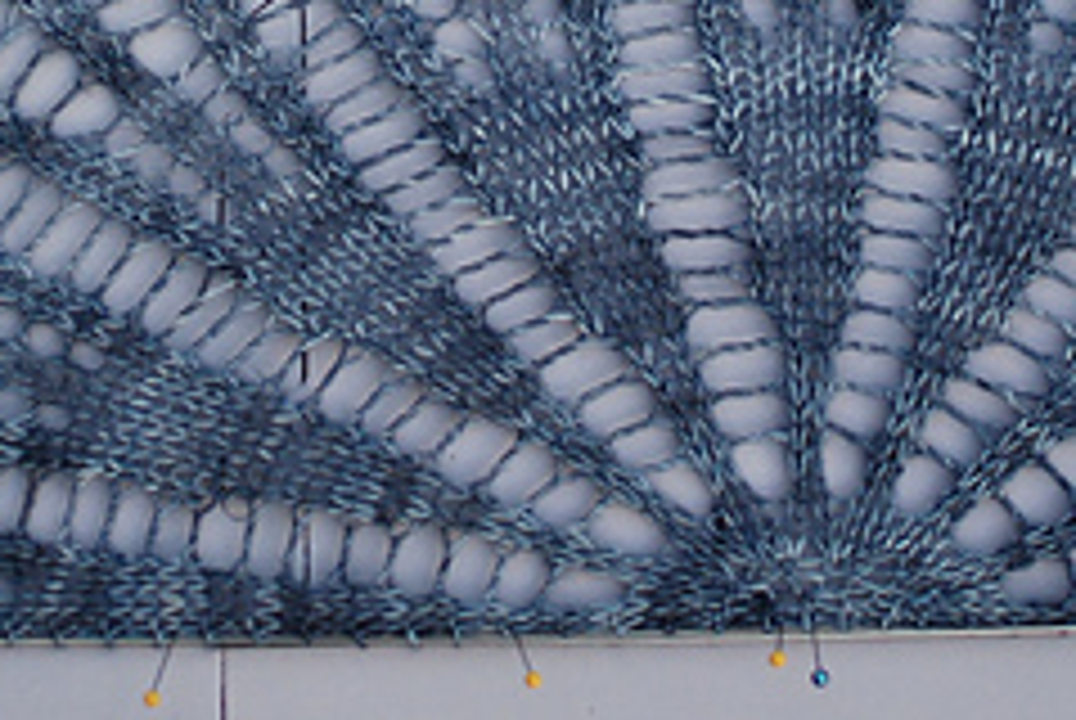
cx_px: 329
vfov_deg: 9.6
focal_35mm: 140
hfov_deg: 14.6
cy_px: -212
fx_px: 4200
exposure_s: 1/1000
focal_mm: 35
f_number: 1.8
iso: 640
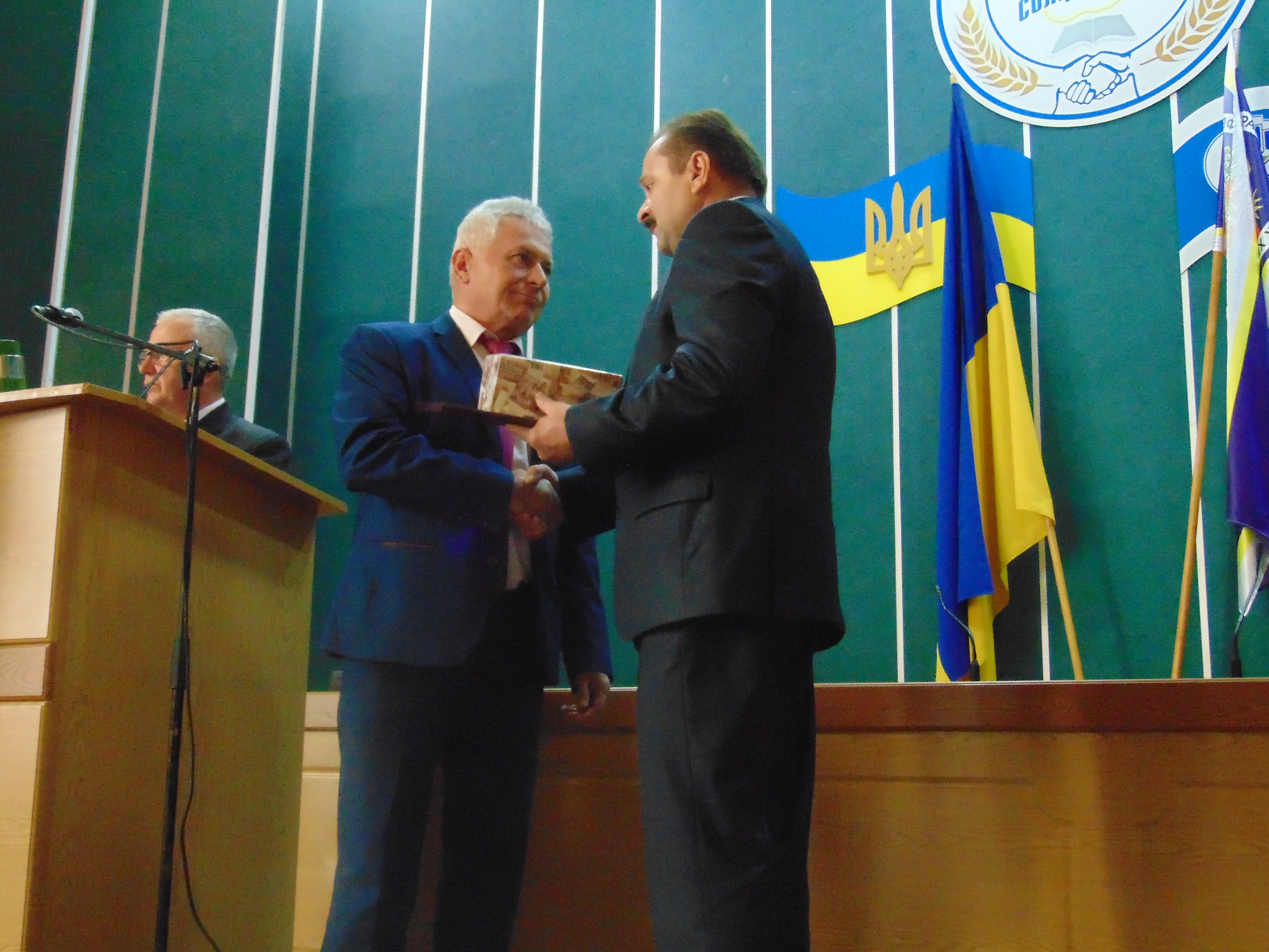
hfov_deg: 44.8
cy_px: 476
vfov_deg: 34.3
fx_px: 1540
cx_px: 634
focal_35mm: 42
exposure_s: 1/20
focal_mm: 7.6
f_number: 3.3
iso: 800
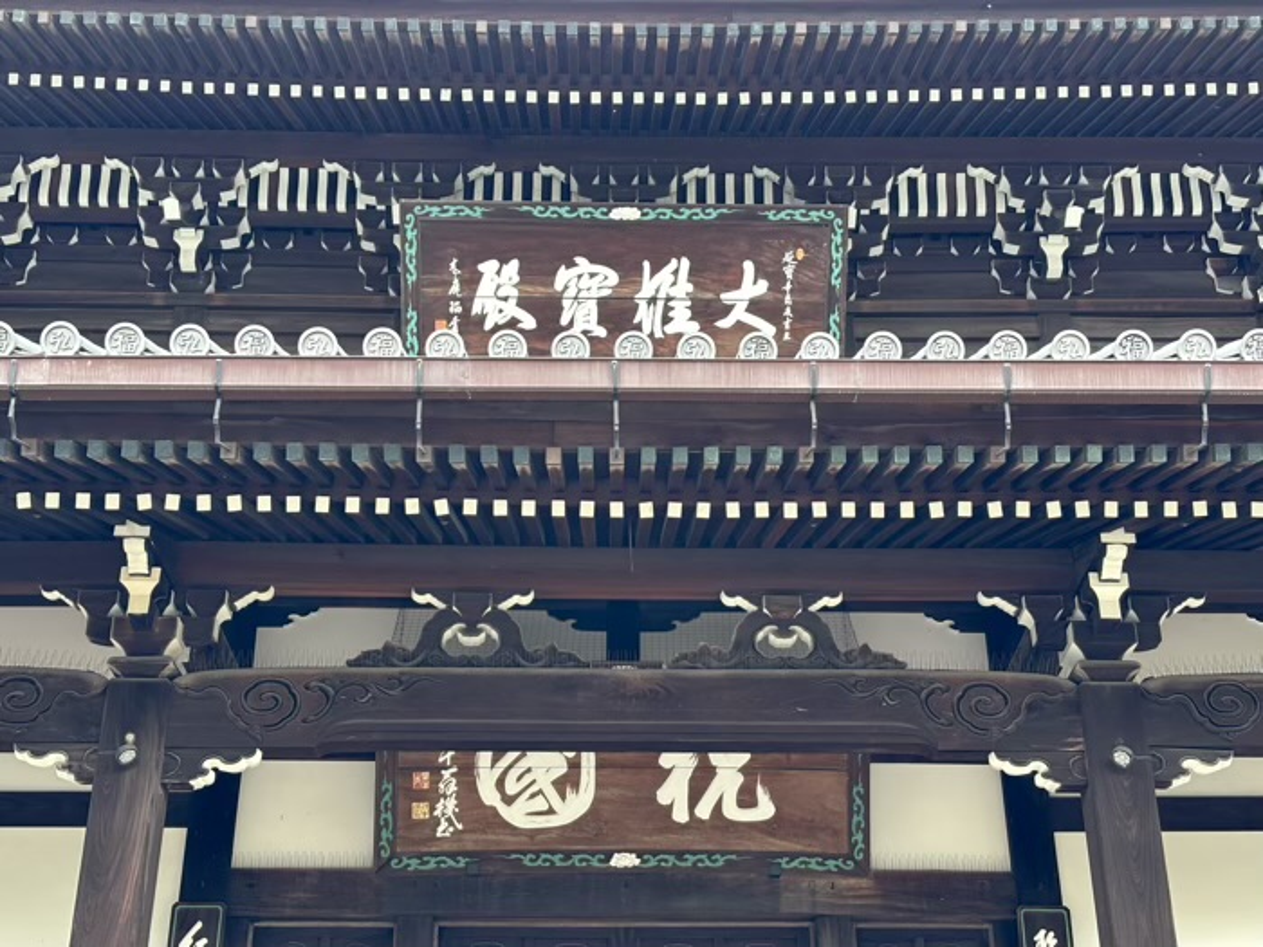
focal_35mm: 52
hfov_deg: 36.8
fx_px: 1897
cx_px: 632
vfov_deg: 28.0
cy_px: 474
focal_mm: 5.96
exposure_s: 1/172
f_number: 1.6
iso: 40
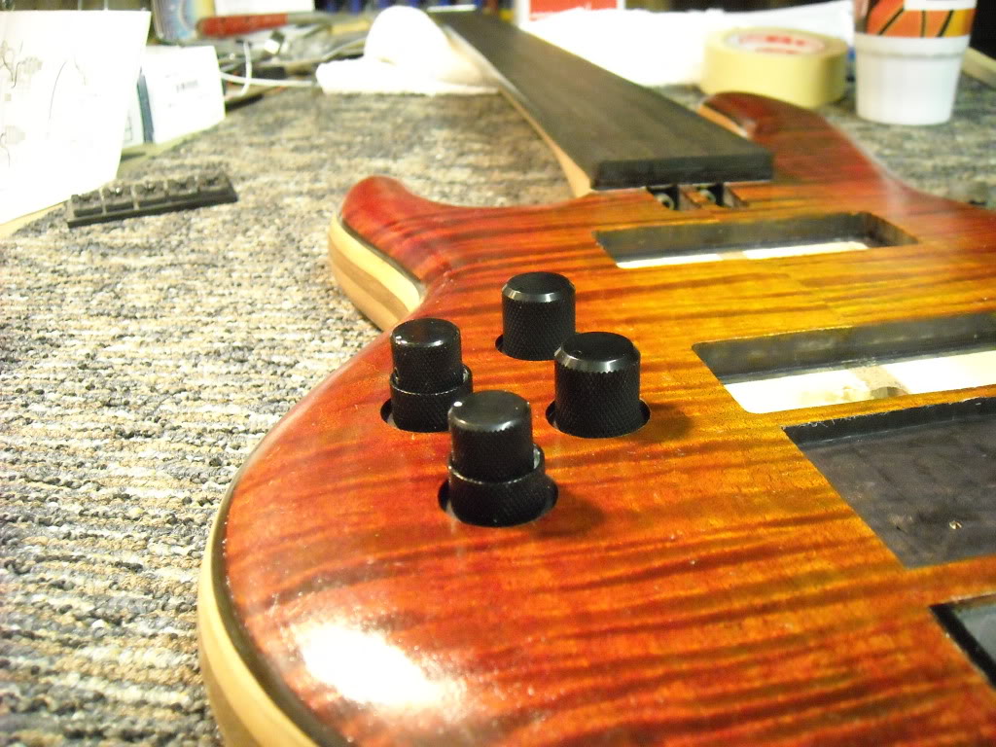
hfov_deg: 52.6
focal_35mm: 35
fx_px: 1007
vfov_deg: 40.7
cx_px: 498
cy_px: 374
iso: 800
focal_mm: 5.7
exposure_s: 1/20
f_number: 2.8
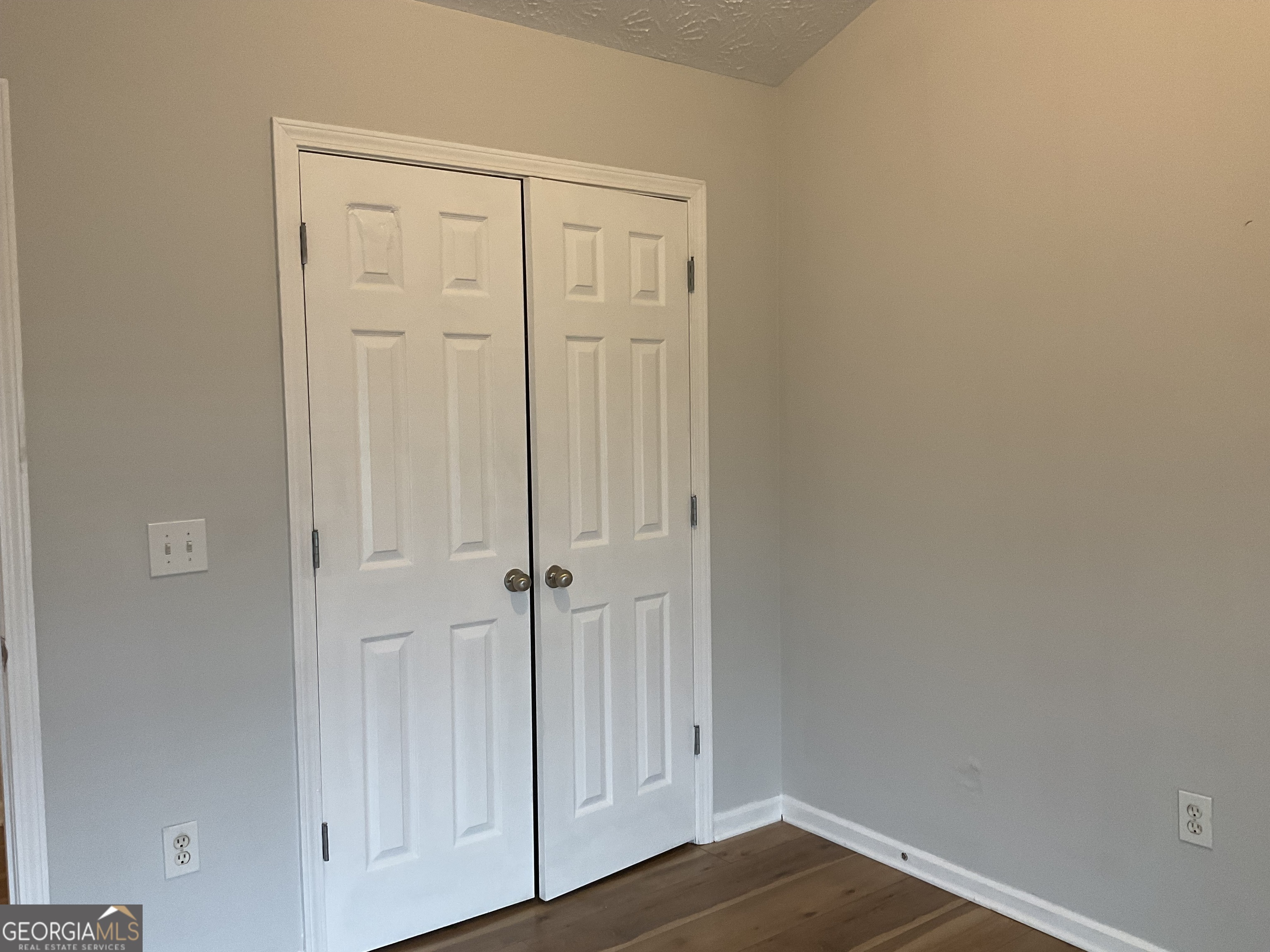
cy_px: 476
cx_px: 635
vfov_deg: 48.2
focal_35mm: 29
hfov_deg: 61.7
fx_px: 1064
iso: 80
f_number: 1.8
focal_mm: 3
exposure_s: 1/60
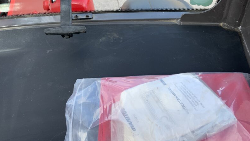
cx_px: 134
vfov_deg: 29.0
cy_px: 78
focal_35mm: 41
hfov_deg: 49.4
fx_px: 272
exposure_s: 1/212
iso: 16
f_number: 1.8
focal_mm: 3
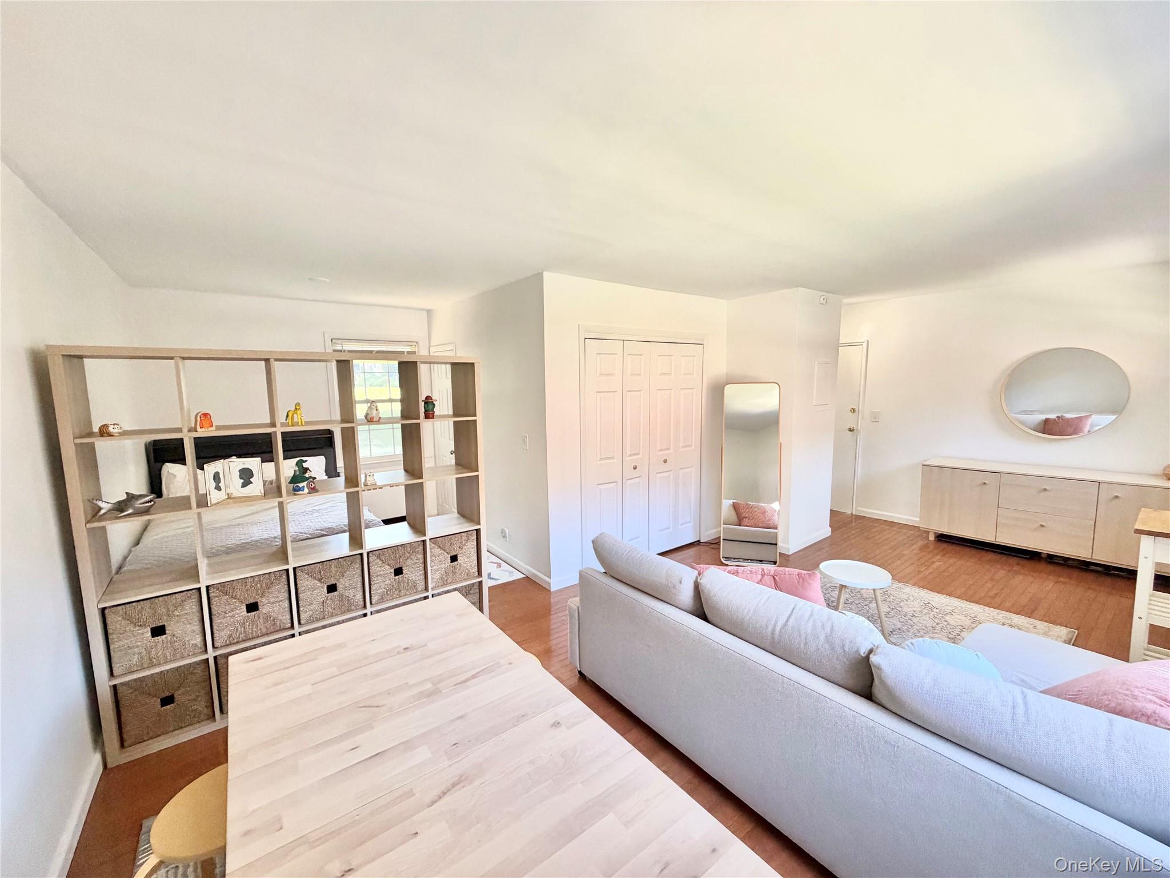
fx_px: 473
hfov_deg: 102.1
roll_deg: +1.3
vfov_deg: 85.7
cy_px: 439
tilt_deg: -7.7
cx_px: 585
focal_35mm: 14
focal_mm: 2.22
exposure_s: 1/117
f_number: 2.2
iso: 320
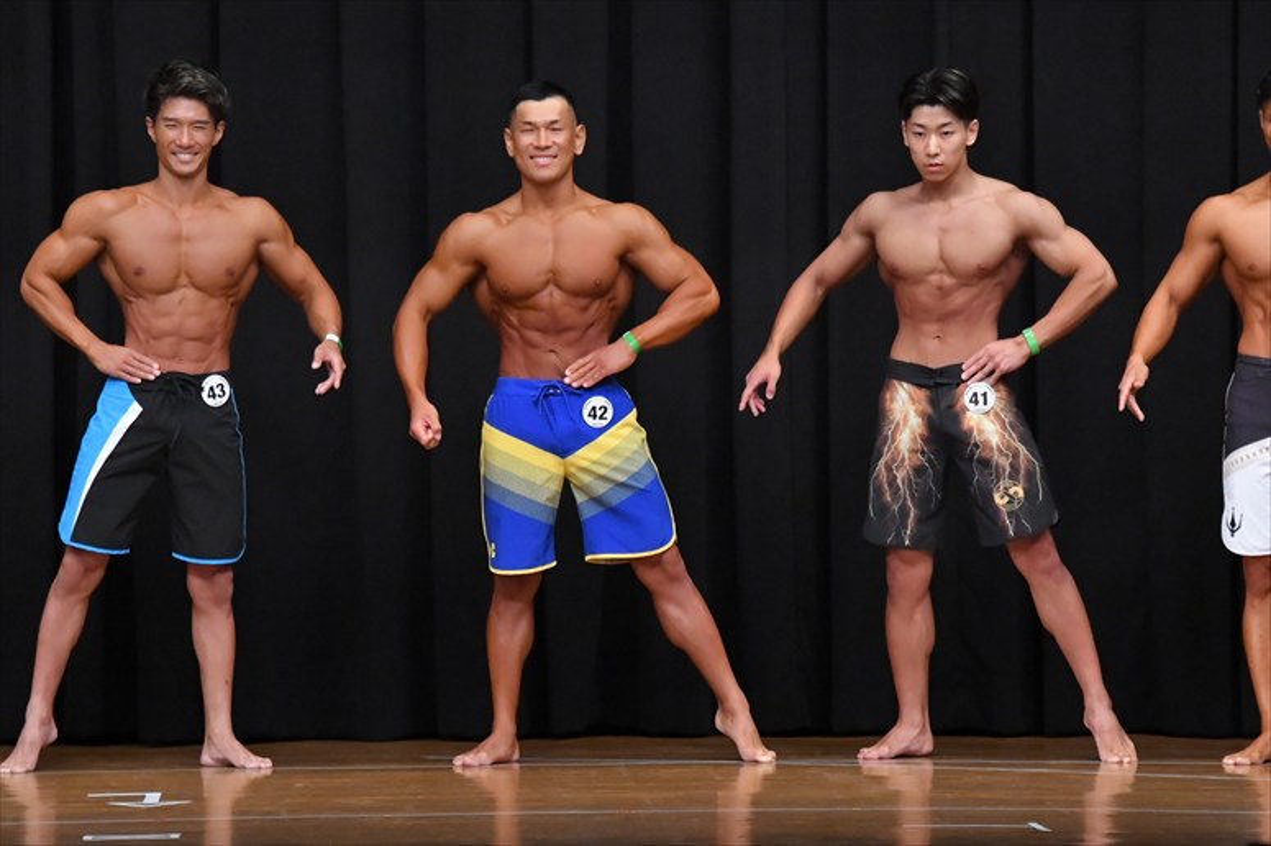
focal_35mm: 255
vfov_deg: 5.4
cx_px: 636
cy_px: 423
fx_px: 8999
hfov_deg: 8.1
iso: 8000
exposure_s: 1/400
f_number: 5.6
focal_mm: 170
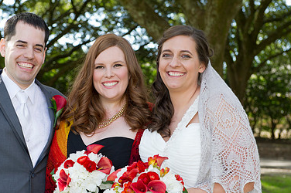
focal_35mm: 108
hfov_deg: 18.9
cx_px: 91
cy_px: 130
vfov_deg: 12.6
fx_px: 872
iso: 320
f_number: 5.6
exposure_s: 1/125
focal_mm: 70
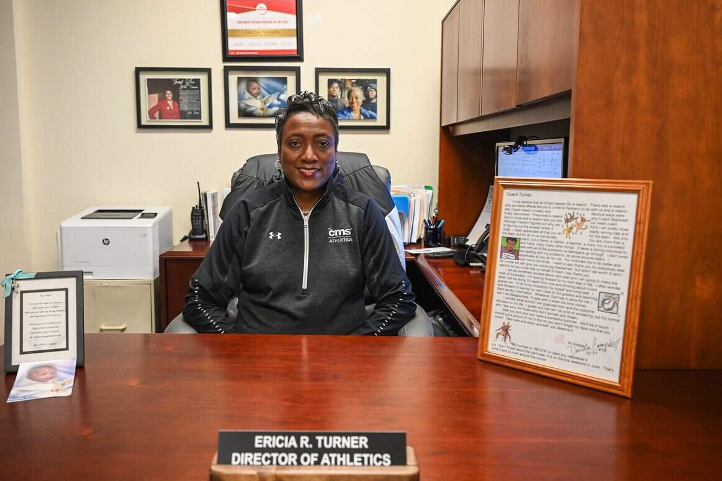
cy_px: 236
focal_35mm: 30
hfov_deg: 61.9
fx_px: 602
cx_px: 358
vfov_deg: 43.6
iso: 2500
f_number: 4
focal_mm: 29
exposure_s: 1/200
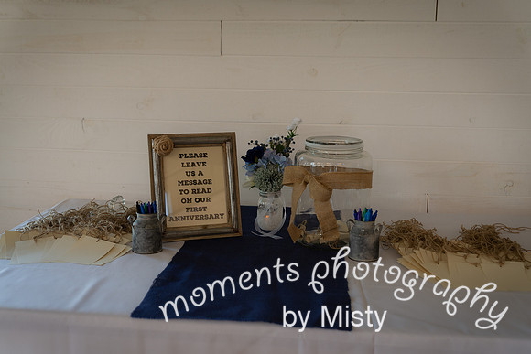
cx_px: 266
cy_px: 177
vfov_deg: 29.9
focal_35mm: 45
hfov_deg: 43.6
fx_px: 664
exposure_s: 1/125
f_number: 3.2
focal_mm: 45
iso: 500
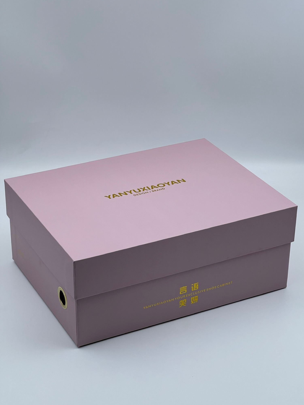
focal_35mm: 79
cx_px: 156
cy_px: 206
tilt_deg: -25.8
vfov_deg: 24.7
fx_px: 925
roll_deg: +0.2
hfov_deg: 18.7
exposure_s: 1/99
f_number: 2.8
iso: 32
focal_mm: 9
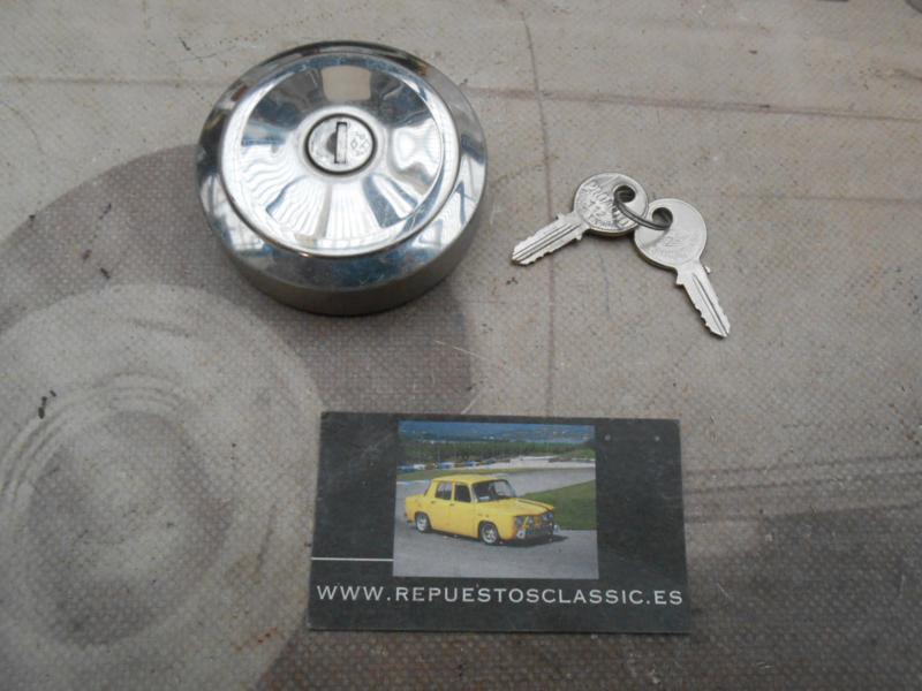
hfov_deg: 67.3
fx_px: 693
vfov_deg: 53.1
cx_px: 461
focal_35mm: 26
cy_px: 346
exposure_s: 1/15
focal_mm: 4.6
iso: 400
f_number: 3.5
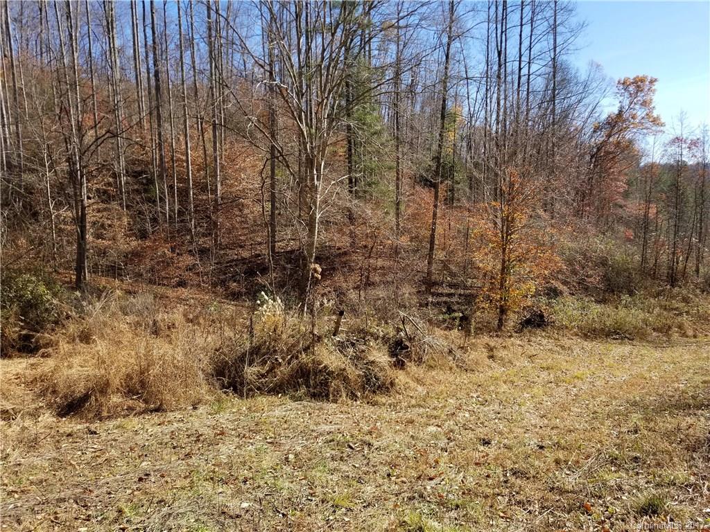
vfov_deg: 53.1
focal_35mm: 26
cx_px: 355
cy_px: 266
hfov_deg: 67.3
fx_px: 533
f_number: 1.7
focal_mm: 4.3
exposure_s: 1/1168
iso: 50
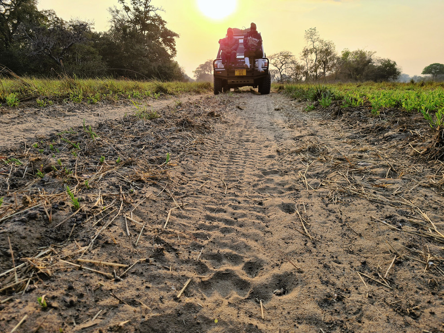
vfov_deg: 53.1
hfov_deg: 67.3
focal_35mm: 26
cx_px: 222
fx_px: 334
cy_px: 166
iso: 50
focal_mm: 5.4
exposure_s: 1/784
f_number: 1.8
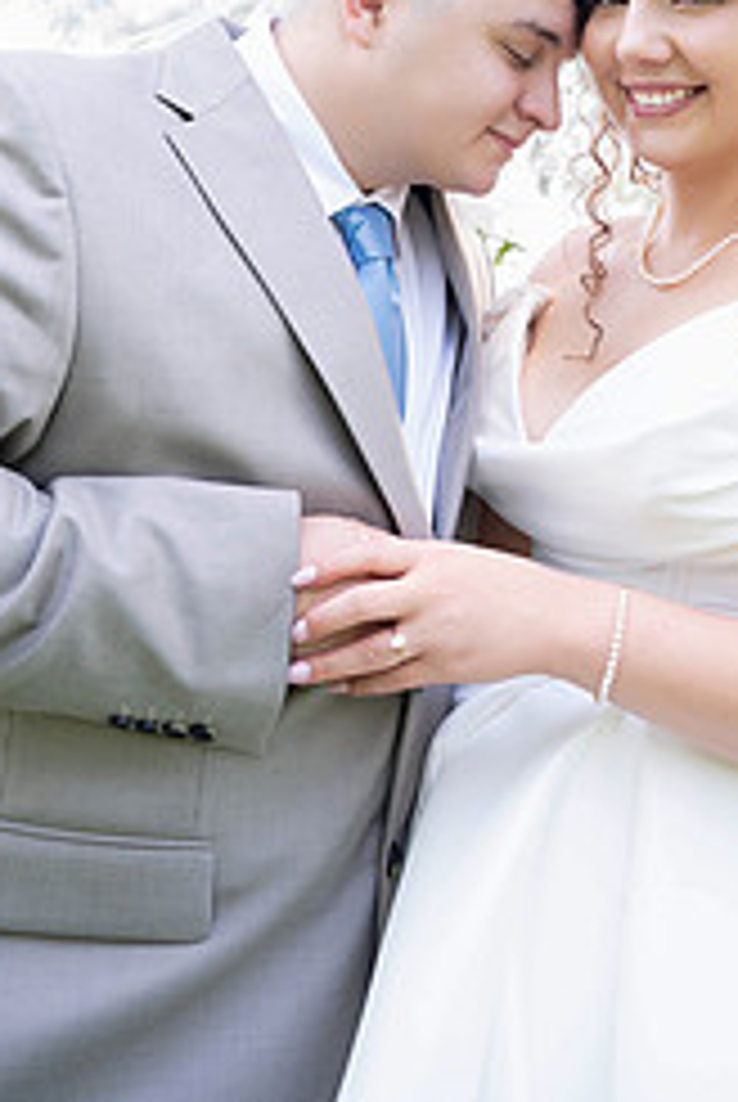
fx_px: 1349
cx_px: 540
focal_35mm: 44
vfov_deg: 40.8
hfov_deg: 30.2
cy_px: 94
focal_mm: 24
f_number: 3.5
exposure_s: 1/100
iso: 200
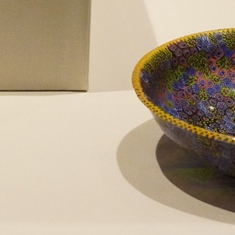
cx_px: -122
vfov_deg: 5.7
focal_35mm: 304
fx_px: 2335
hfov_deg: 5.7
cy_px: -114
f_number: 8
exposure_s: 1/100
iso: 8000
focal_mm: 60
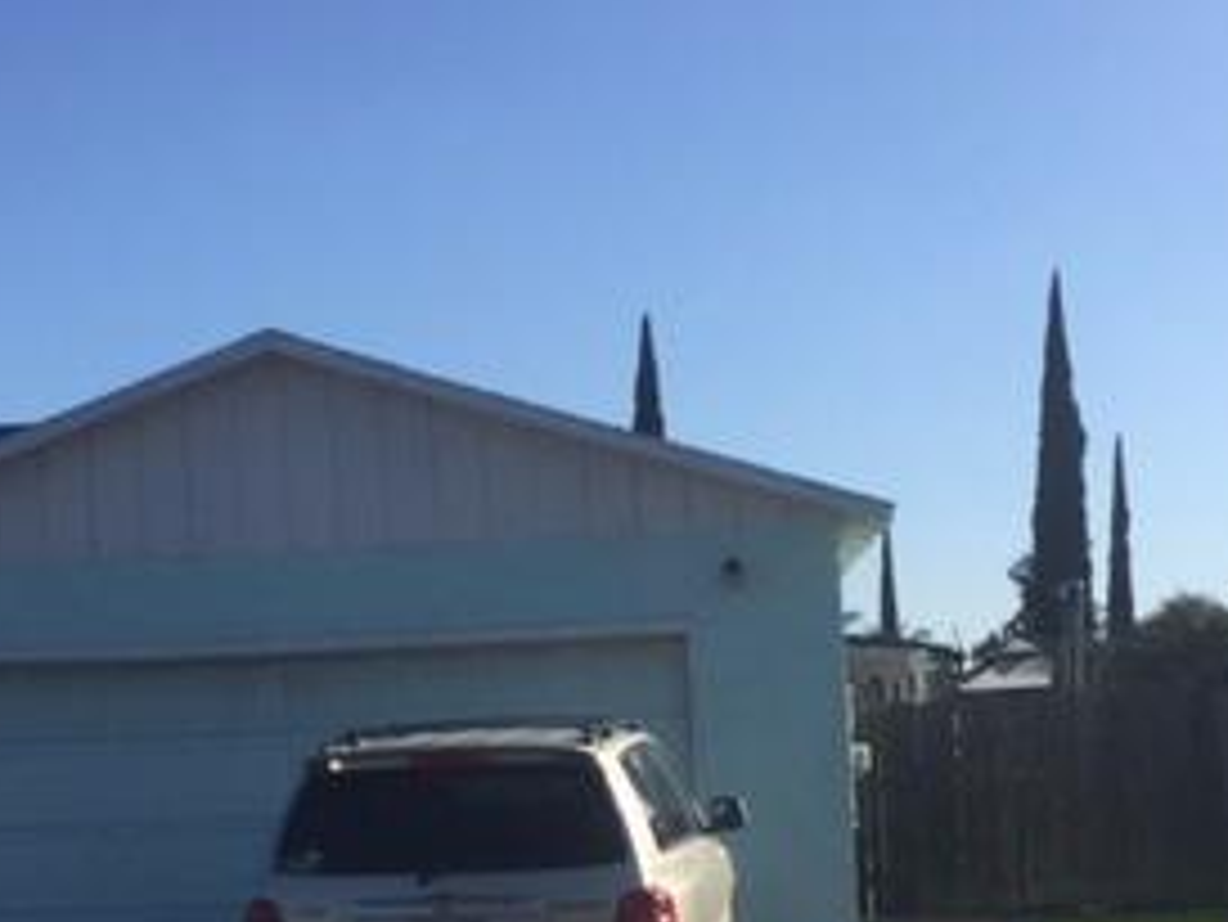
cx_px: 504
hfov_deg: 28.5
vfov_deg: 21.0
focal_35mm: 68
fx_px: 2413
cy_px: 900
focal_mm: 4.15
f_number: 2.2
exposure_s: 1/2639
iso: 32
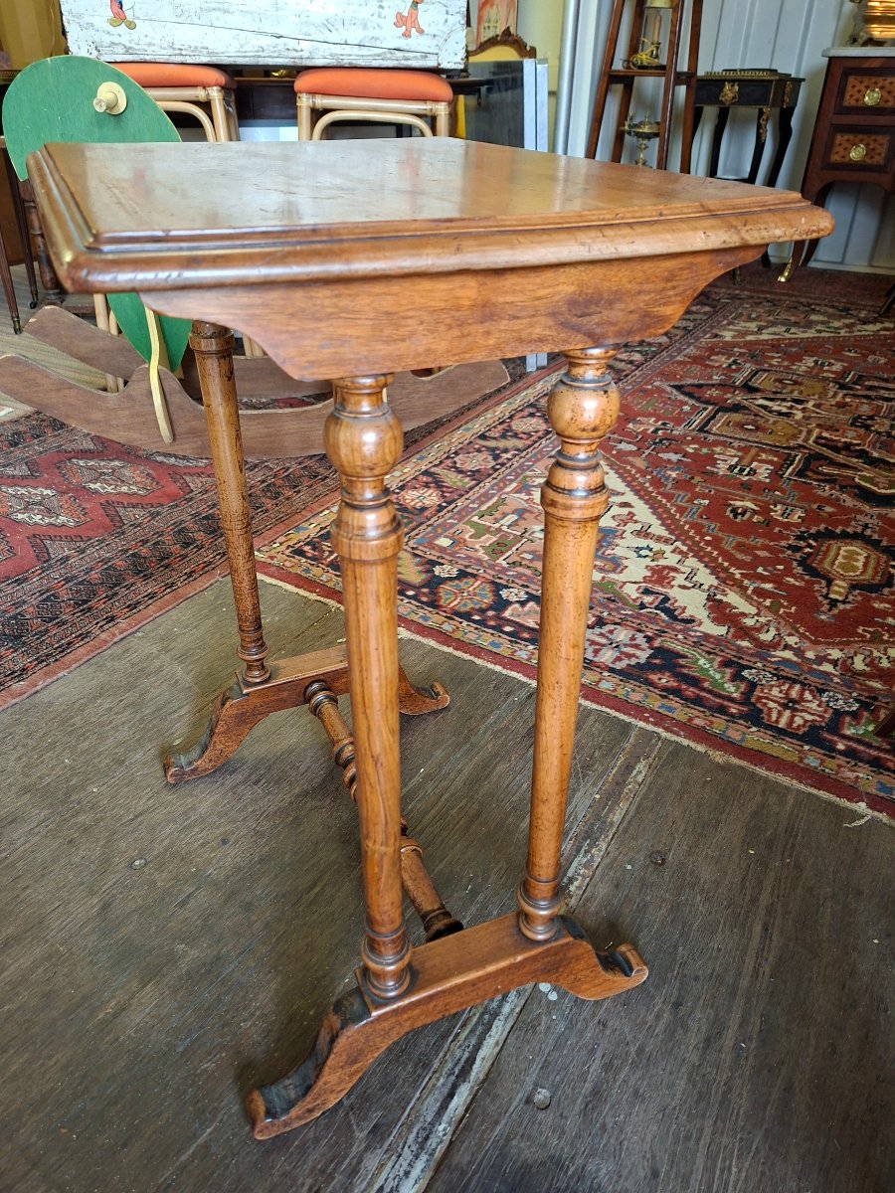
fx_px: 793
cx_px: 448
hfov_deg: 58.9
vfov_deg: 73.9
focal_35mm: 23
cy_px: 596
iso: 250
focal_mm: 5.54
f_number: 1.8
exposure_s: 1/50
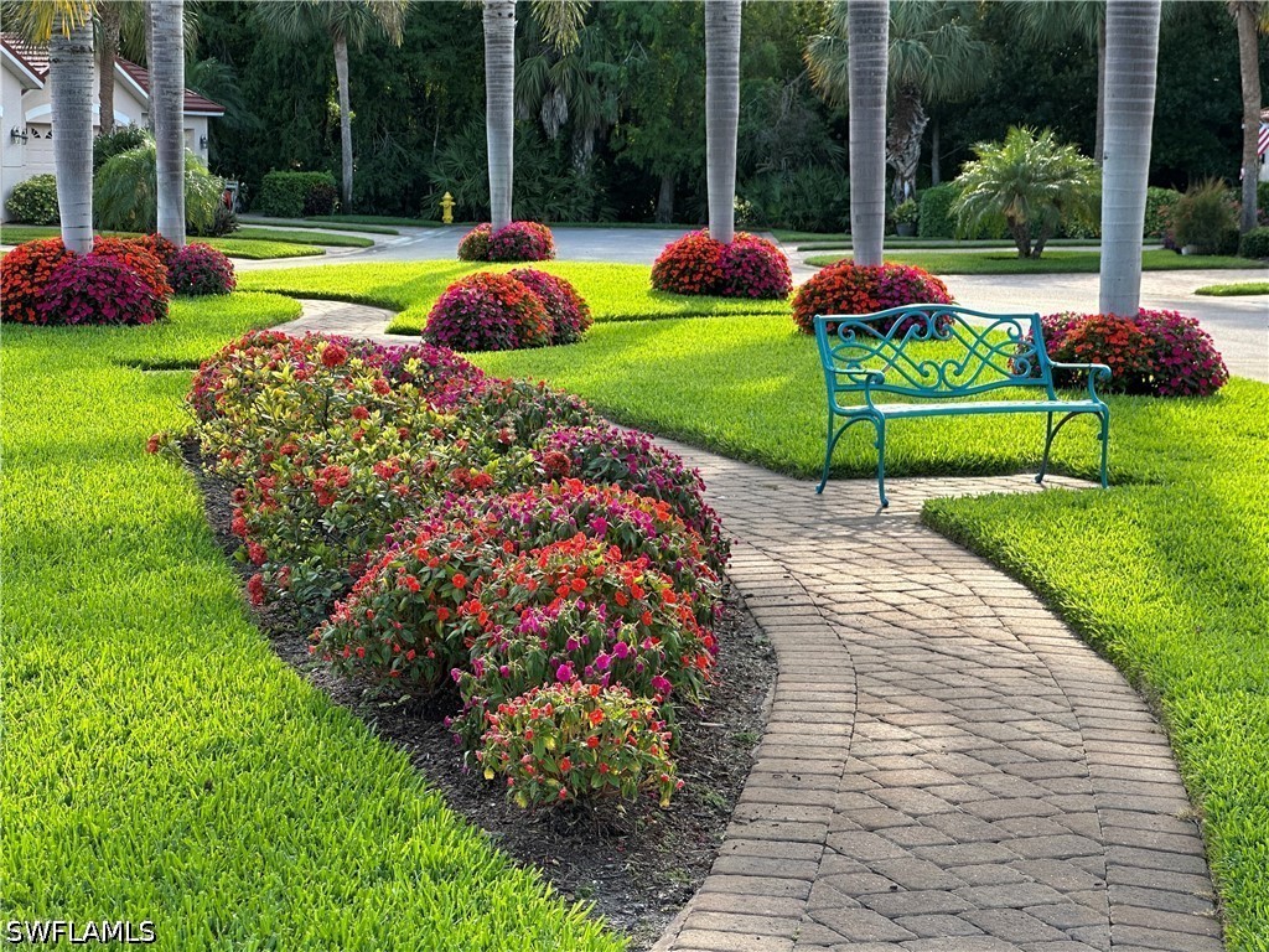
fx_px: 2823
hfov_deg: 25.3
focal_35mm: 77
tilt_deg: -5.9
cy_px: 476
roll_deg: -0.5
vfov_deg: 19.1
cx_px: 634
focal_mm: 9
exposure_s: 1/99
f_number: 2.8
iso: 32
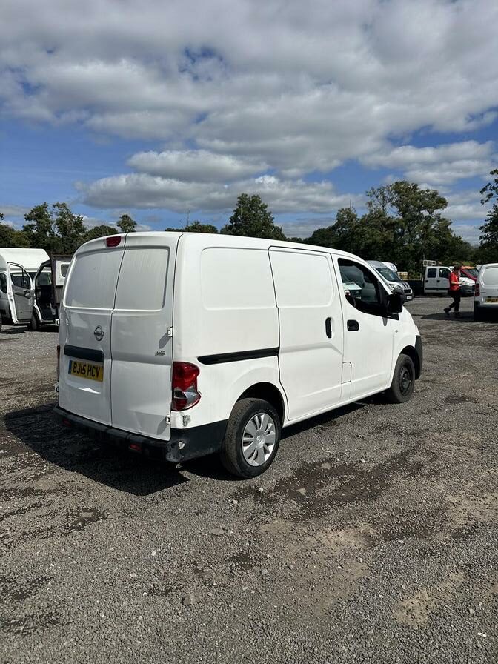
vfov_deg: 71.6
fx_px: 460
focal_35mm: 24
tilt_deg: -6.9
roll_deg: +1.5
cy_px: 332
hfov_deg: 56.8
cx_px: 249
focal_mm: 6.86
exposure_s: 1/15625
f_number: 1.78
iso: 80
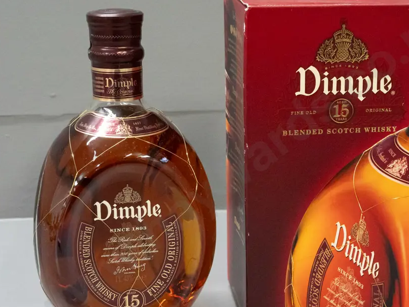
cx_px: 242
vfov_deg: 21.6
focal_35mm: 68
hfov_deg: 28.5
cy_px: 169
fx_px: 804
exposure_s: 1/200
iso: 3200
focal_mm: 27
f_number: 5.6
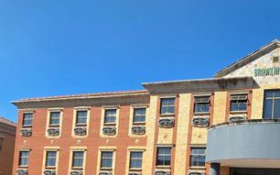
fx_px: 275
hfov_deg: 50.6
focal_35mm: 36
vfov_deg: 30.9
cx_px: 226
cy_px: 199
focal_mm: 2.2
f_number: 1.9
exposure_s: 1/1290
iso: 40
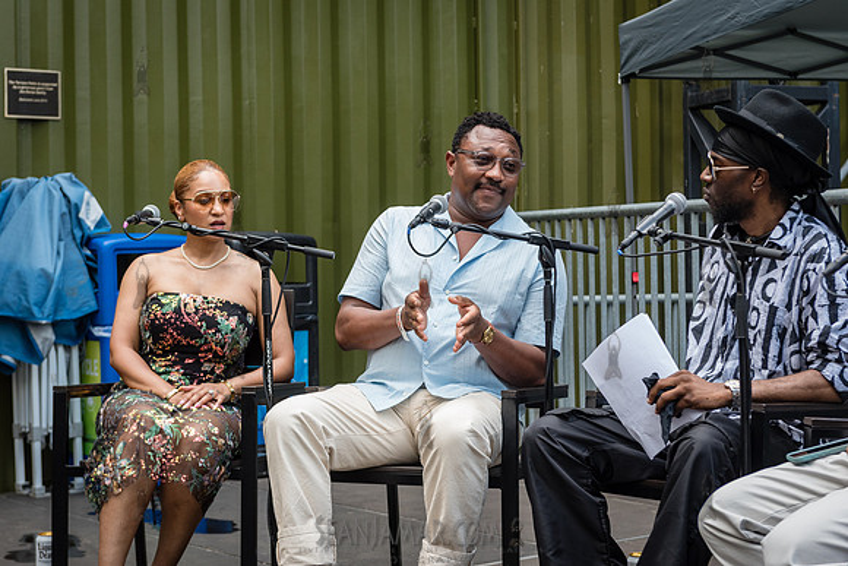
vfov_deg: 18.8
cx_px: 424
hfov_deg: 27.9
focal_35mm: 73
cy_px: 283
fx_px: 1709
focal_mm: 70
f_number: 4.5
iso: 1000
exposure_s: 1/500
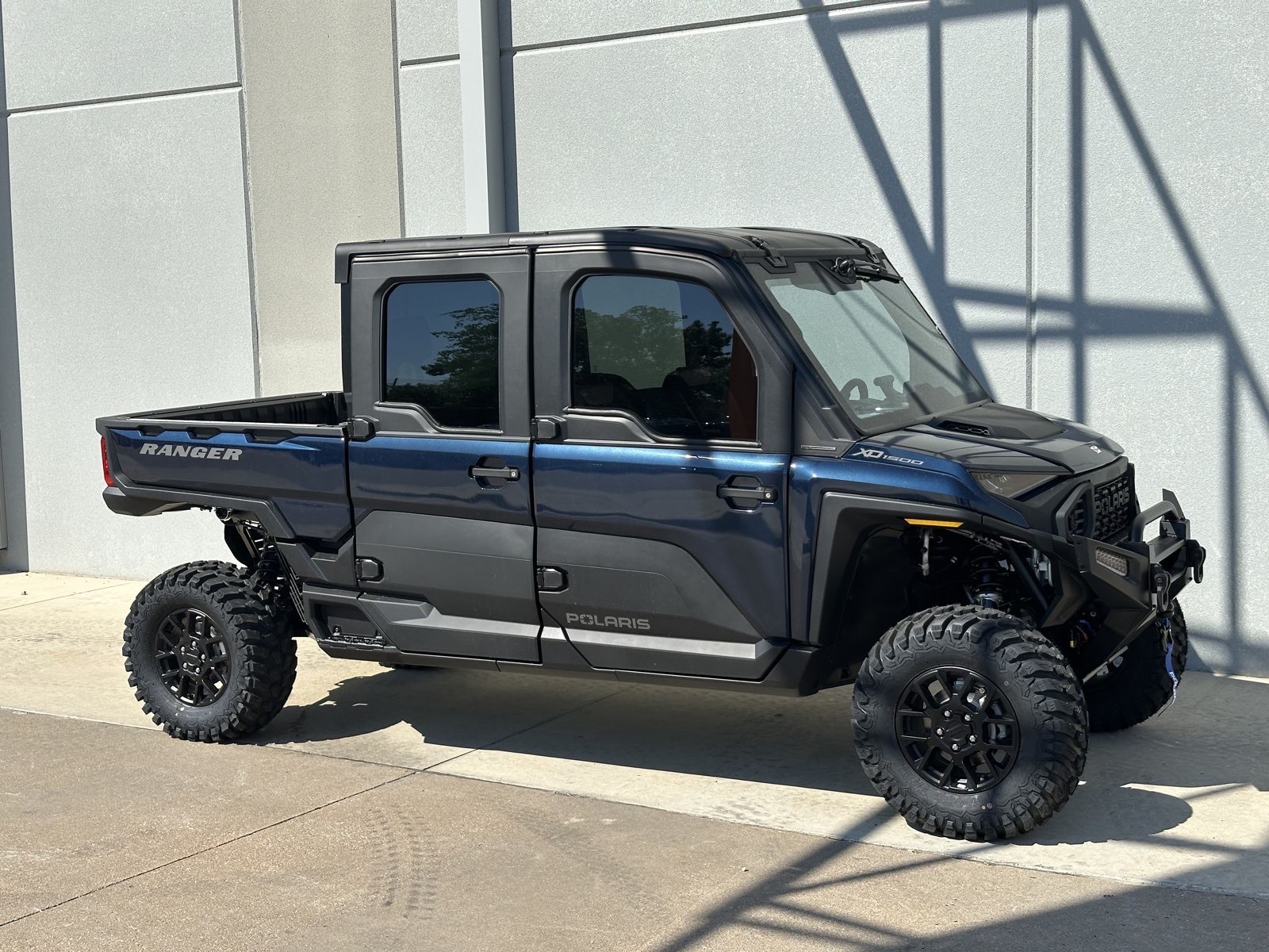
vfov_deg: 30.3
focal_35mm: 48
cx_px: 634
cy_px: 476
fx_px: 1760
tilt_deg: -3.6
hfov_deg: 39.7
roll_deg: +2.1
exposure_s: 1/3876
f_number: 1.78
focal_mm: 6.86
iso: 64
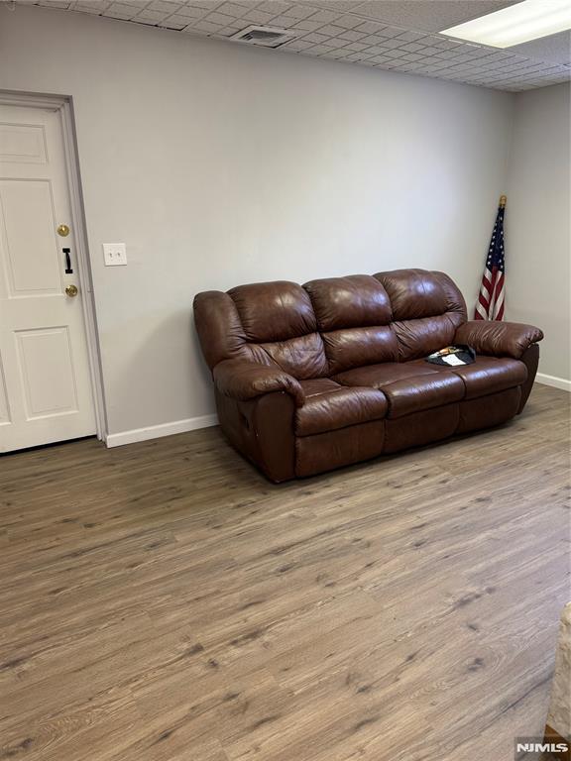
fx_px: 528
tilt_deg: -17.6
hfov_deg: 56.8
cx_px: 286
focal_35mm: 24
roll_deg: +0.3
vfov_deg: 71.6
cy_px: 380
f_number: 1.78
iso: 160
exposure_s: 1/60
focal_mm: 6.76
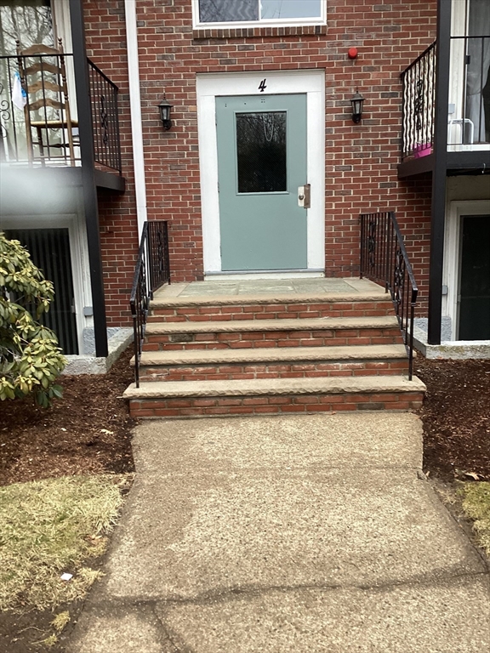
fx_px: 585
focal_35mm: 31
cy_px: 326
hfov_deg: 45.4
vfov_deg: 58.4
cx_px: 245
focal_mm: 3.3
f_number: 2.4
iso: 80
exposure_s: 1/120
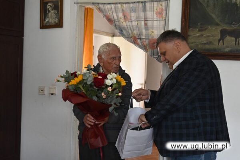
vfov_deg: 29.2
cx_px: 120
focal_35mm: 46
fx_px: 307
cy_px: 80
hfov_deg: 42.7
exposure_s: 1/125
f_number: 2.8
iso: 2800
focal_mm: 31
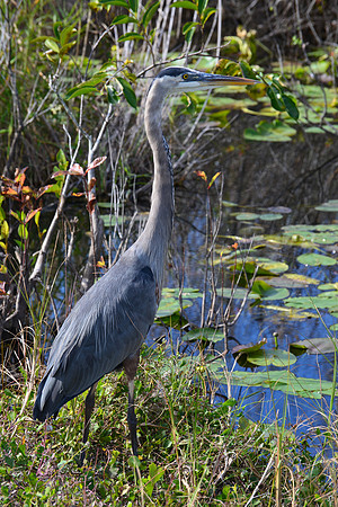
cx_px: 169
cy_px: 254
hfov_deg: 8.3
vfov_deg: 12.5
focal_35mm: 165
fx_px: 2324
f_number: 11
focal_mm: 165
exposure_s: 1/100
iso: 200
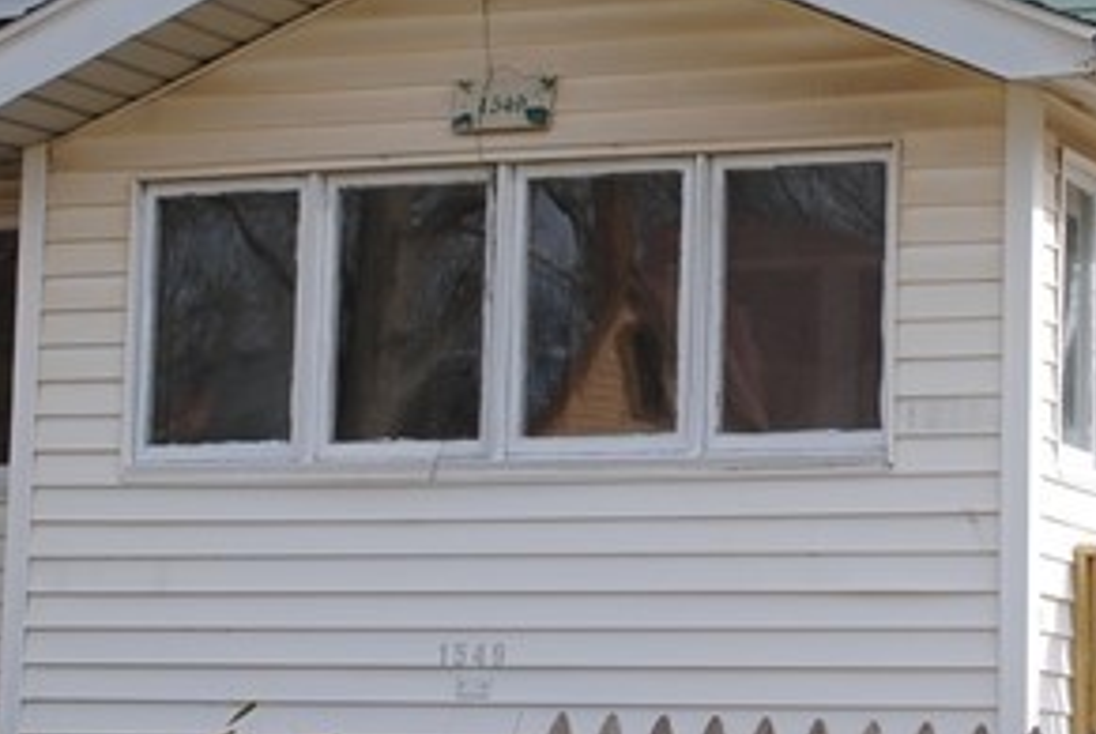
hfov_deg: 15.2
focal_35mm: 134
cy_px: 271
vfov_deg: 10.3
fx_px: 4086
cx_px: 757
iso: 100
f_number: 8
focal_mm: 24
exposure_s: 1/250
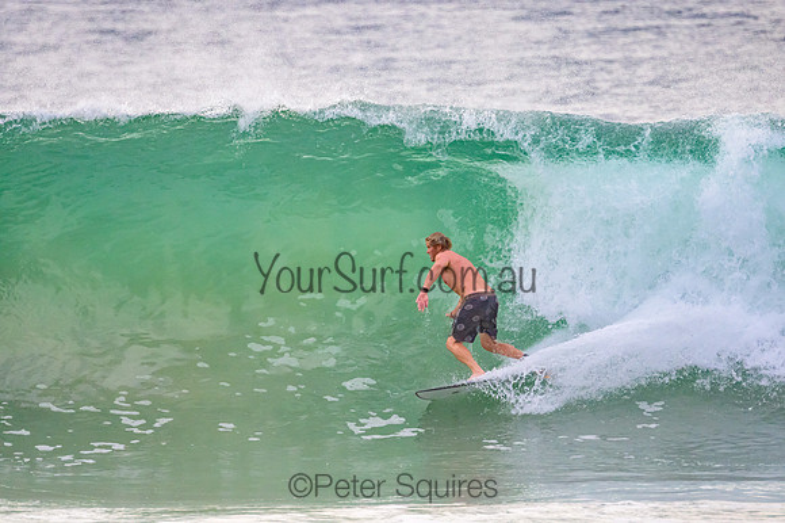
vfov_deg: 2.3
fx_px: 13075
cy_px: 262
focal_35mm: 600
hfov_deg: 3.4
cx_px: 392
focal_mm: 400
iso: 900
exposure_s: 1/2500
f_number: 5.6
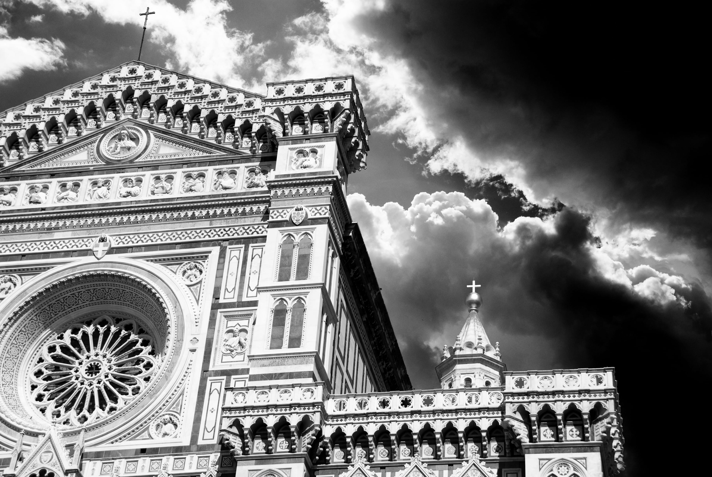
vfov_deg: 19.0
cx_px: 356
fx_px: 1426
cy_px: 238
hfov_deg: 28.0
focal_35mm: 72
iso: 100
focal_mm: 48
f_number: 6.3
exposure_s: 1/160
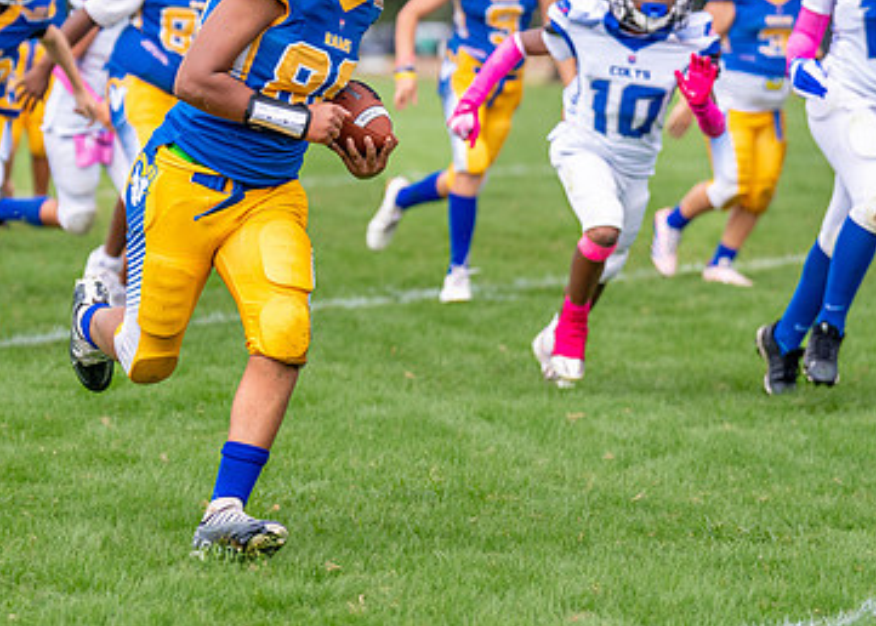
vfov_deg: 6.2
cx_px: 216
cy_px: 187
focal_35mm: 233
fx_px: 5798
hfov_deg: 8.6
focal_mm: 118
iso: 250
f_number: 2.8
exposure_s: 1/2000
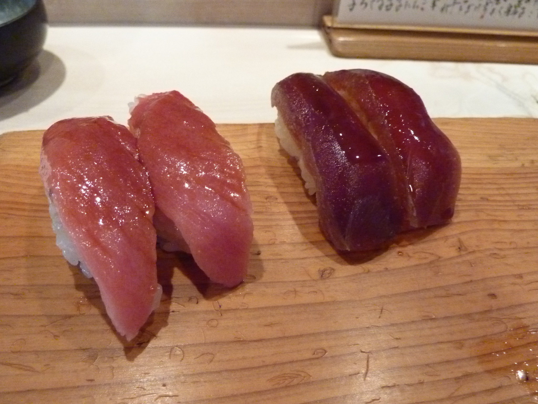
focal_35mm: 25
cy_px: 202
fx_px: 389
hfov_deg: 69.4
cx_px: 269
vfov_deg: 54.9
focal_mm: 4.1
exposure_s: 1/50
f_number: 3.3
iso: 800
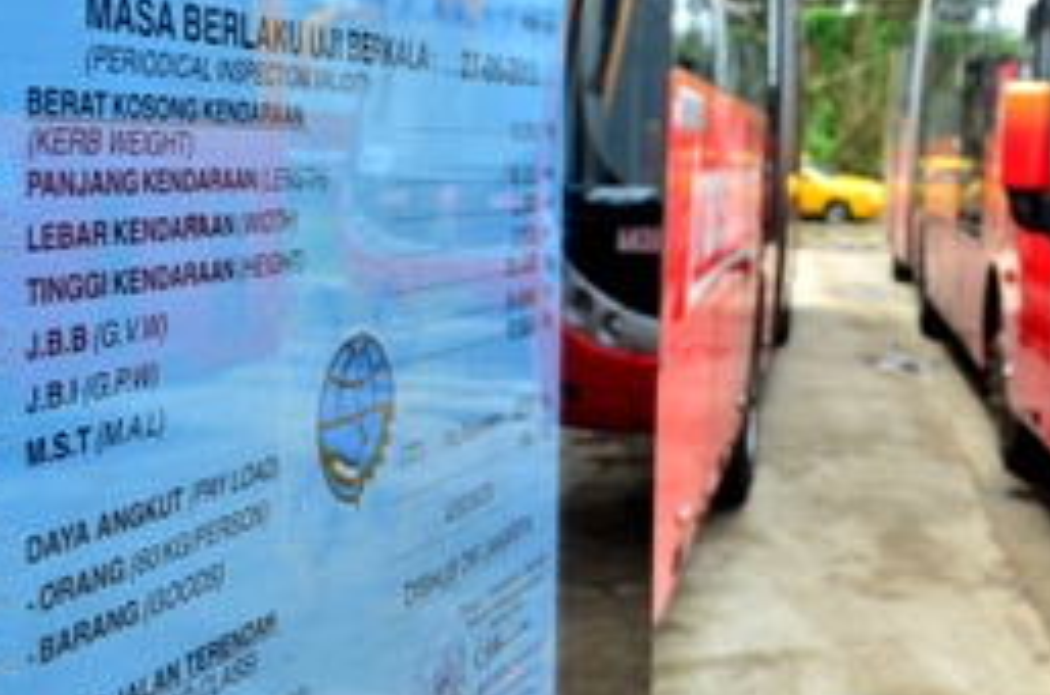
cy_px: 225
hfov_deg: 36.6
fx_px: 1571
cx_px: 693
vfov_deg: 24.8
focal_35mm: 54
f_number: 10
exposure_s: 1/400
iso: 720
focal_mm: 18
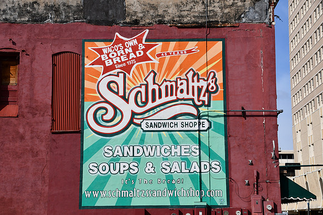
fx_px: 646
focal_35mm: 72
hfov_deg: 28.1
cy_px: 108
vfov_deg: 18.9
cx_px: 162
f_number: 10
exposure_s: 1/400
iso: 100
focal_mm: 48
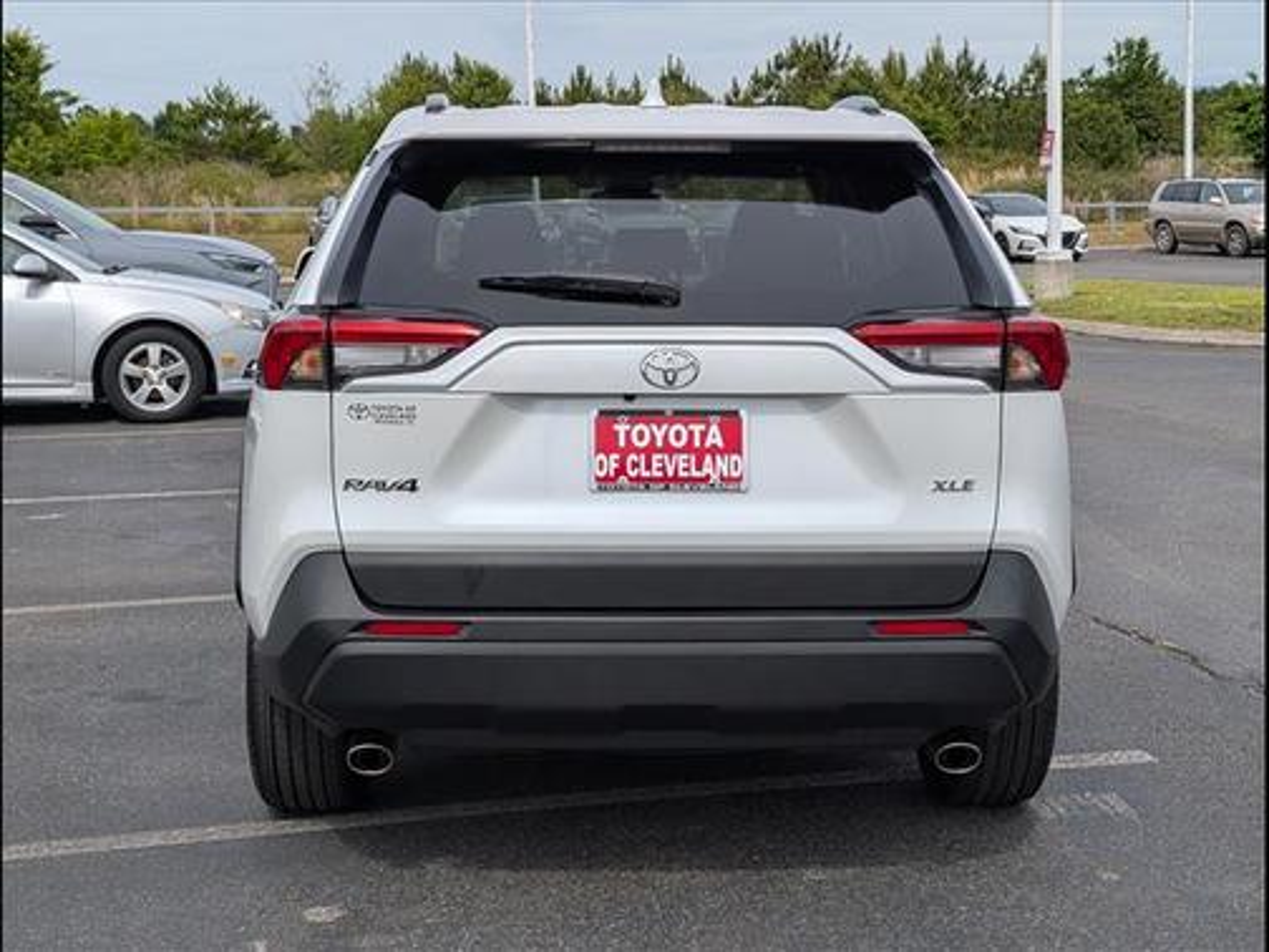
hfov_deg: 38.9
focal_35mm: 49
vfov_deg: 29.7
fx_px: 1796
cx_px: 634
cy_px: 476
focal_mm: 6.9
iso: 21
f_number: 1.68
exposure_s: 1/1667
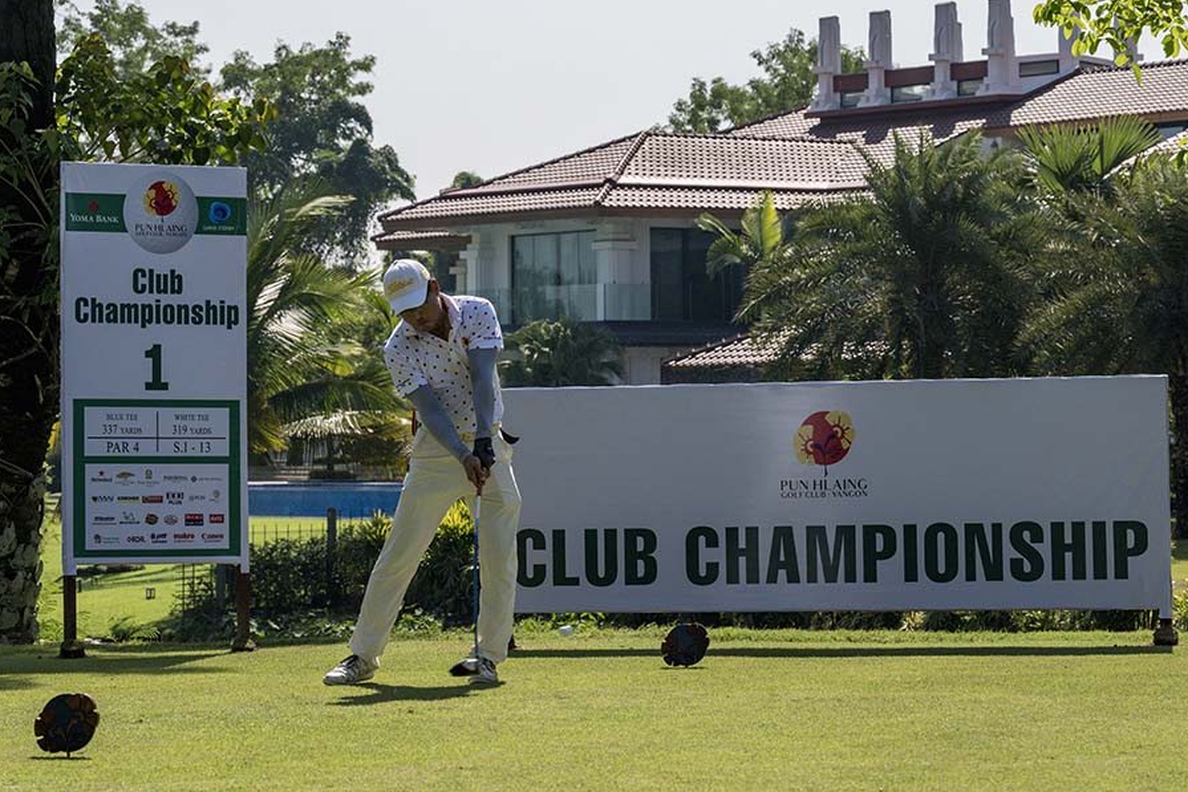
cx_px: 608
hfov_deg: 22.9
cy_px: 379
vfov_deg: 15.4
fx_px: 2937
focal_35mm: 89
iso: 280
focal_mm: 83
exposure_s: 1/2000
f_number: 6.3
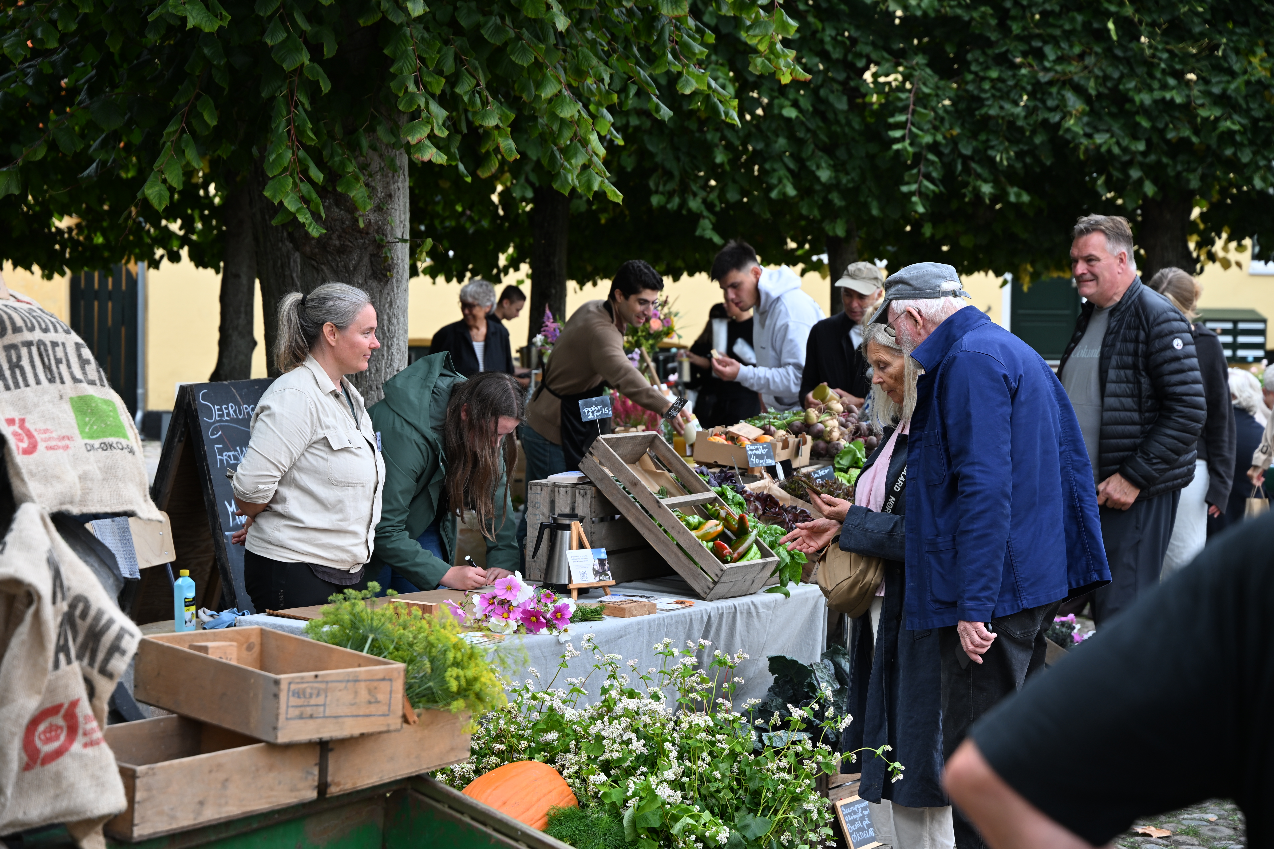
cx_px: 637
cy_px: 424
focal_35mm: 75
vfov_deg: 18.2
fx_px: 2654
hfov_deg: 27.0
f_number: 5
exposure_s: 1/250
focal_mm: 75
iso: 200
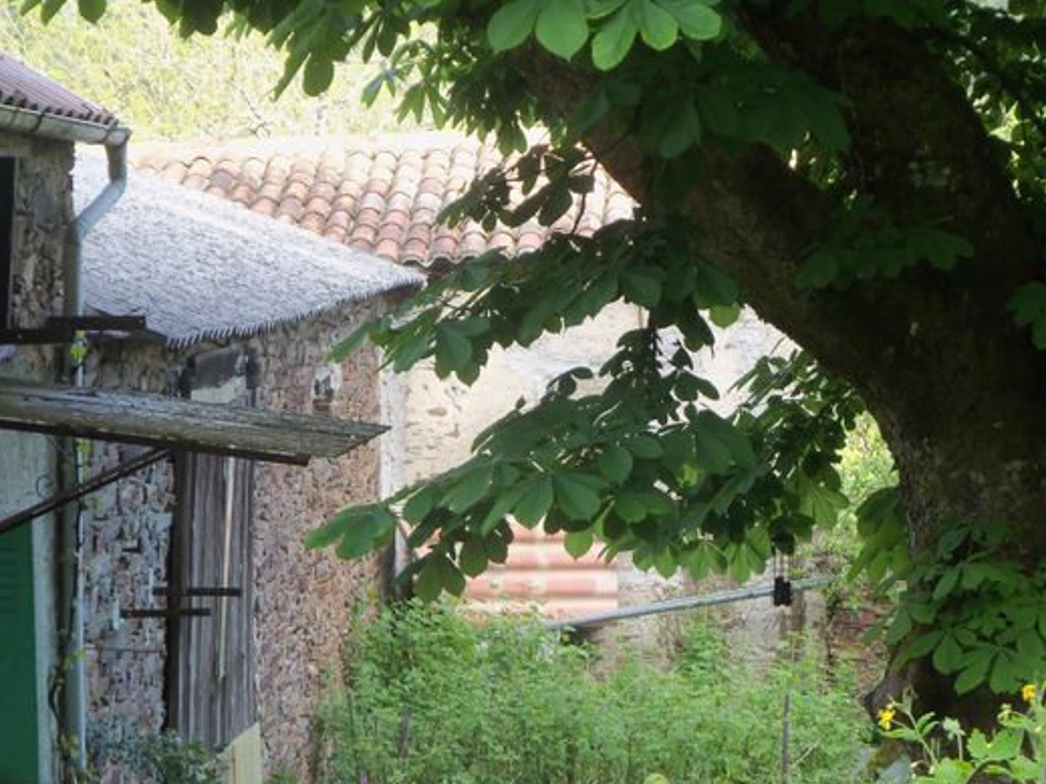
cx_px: 449
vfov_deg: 12.4
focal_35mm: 119
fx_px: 3595
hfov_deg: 16.5
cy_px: 421
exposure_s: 1/100
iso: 125
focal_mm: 18.5
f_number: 4.4
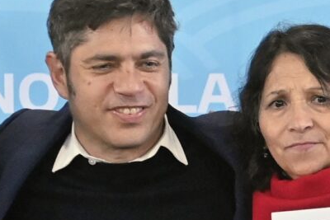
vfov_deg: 2.2
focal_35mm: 627
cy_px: 460
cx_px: 252
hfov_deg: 3.3
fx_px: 5749
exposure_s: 1/200
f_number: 3.5
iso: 4000
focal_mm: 98
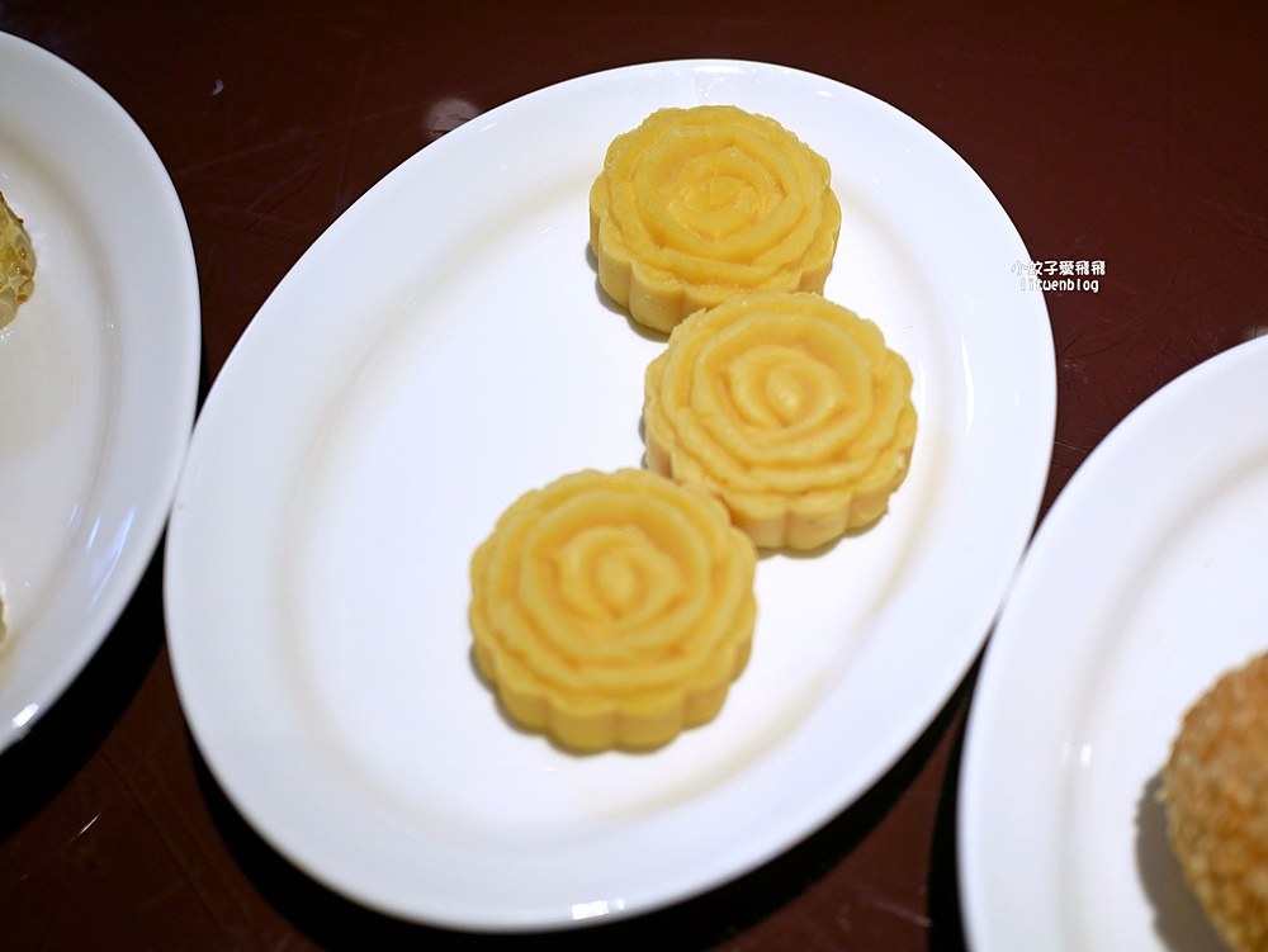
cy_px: 476
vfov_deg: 29.1
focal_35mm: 50
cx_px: 634
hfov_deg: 38.2
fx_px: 1832
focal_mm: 25
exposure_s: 1/500
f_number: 2.2
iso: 200
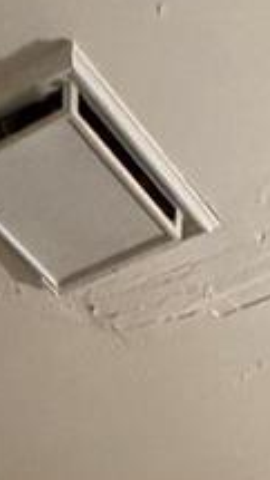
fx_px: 1387
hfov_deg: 10.8
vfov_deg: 10.1
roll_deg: -0.6
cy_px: 1614
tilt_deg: -11.3
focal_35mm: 109
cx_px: 379
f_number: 2.2
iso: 320
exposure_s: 1/79
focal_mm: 2.22
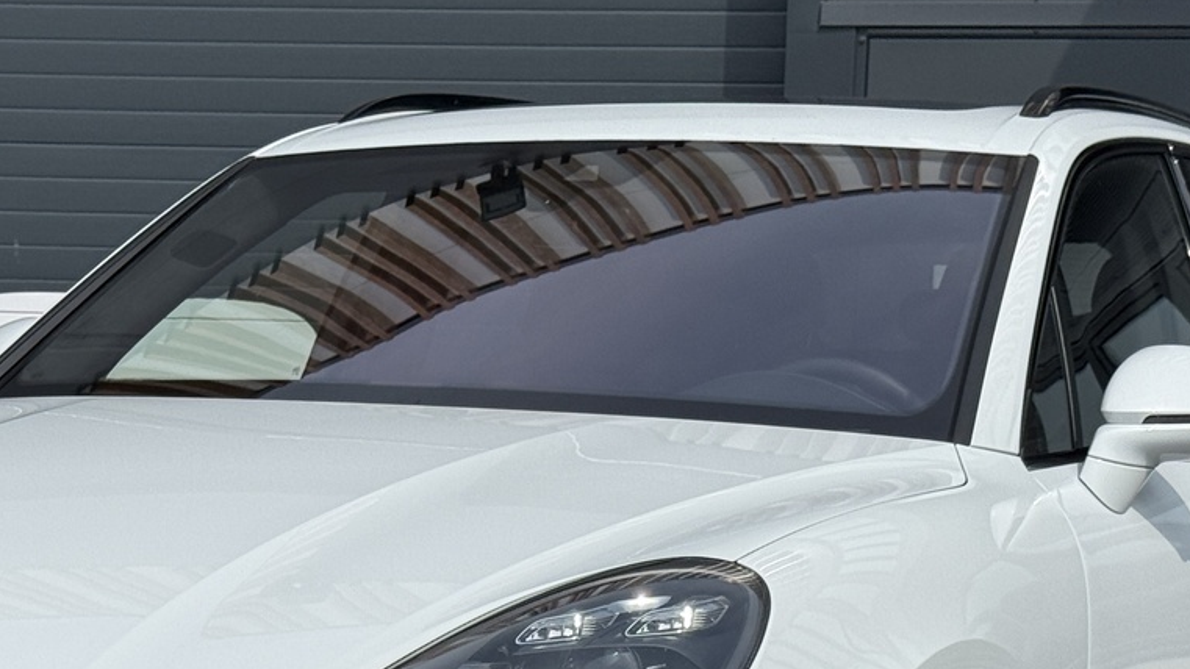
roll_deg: -1.9
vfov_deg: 10.8
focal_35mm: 110
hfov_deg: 19.4
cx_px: 410
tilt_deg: -8.2
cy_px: 808
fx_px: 3471
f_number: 1.78
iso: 80
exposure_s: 1/9901
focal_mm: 6.76
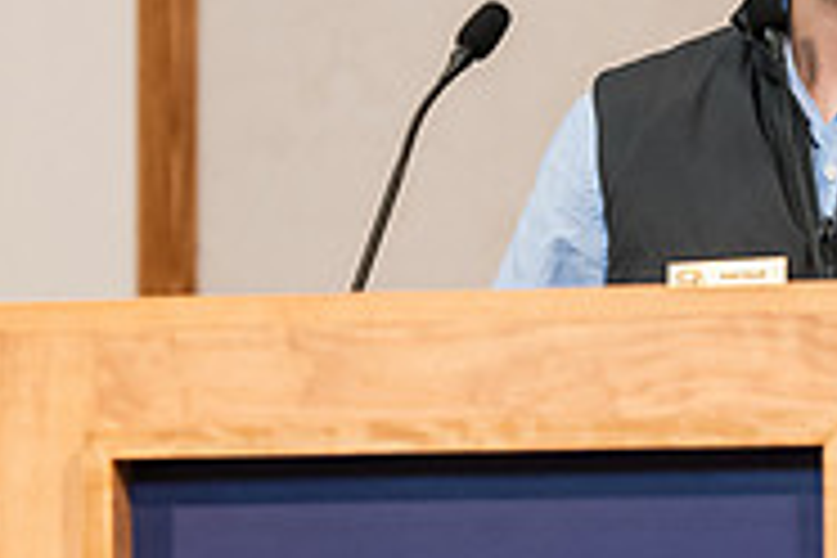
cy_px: 214
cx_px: 796
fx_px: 9787
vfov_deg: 3.3
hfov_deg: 4.9
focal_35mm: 421
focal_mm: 135
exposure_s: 1/200
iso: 2000
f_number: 3.2
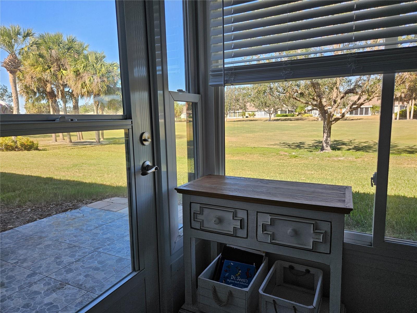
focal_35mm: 23
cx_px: 208
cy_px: 156
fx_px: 277
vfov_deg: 58.9
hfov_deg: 73.9
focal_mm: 5.4
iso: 50
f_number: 1.8
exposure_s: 1/383
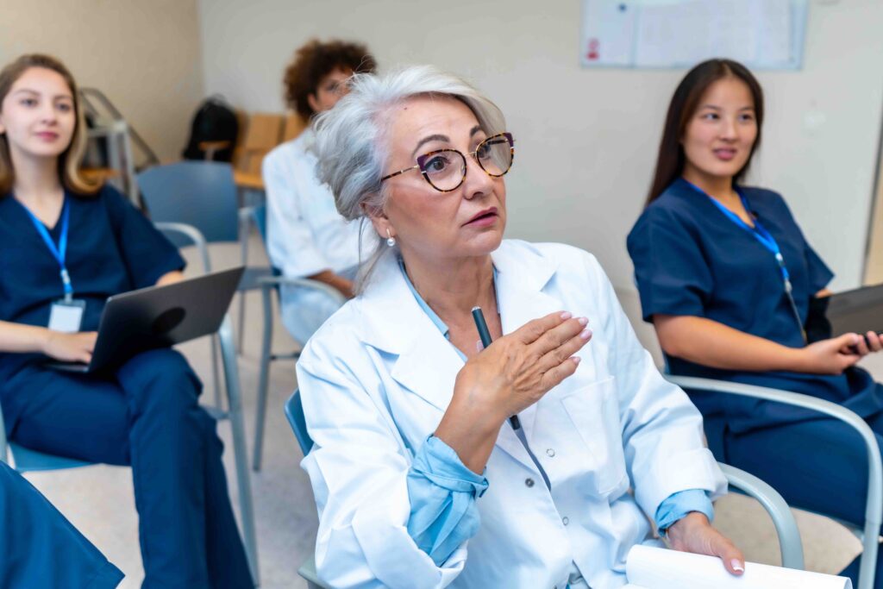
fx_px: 859
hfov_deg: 54.4
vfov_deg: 37.9
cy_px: 294
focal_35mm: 35
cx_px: 442
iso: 320
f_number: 2.8
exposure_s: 1/160
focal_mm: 35
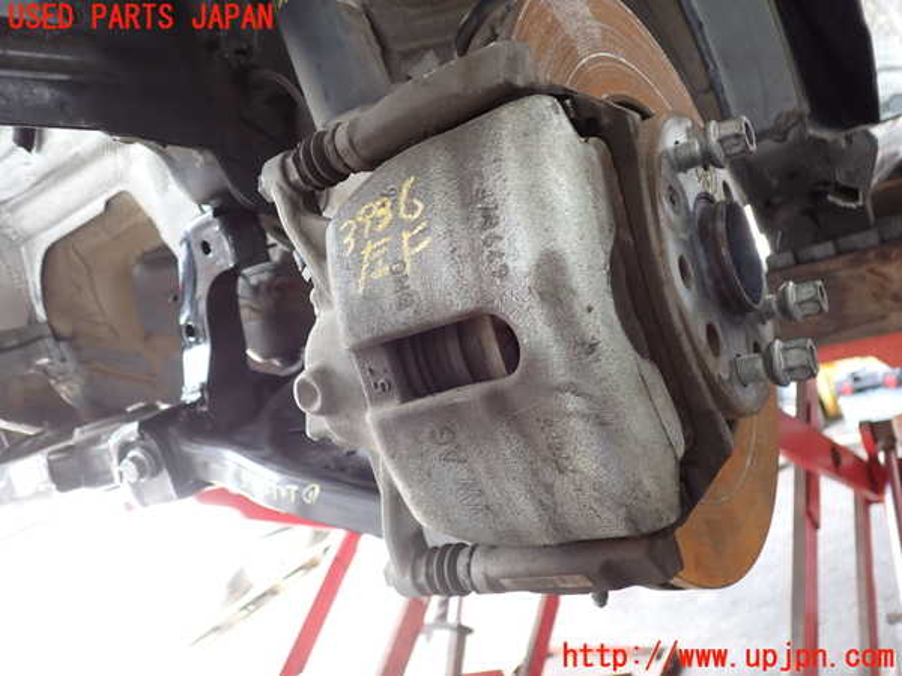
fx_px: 782
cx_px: 451
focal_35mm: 30
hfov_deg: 60.0
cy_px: 338
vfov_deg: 46.8
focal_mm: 5.4
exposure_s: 1/50
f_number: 2.3
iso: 200
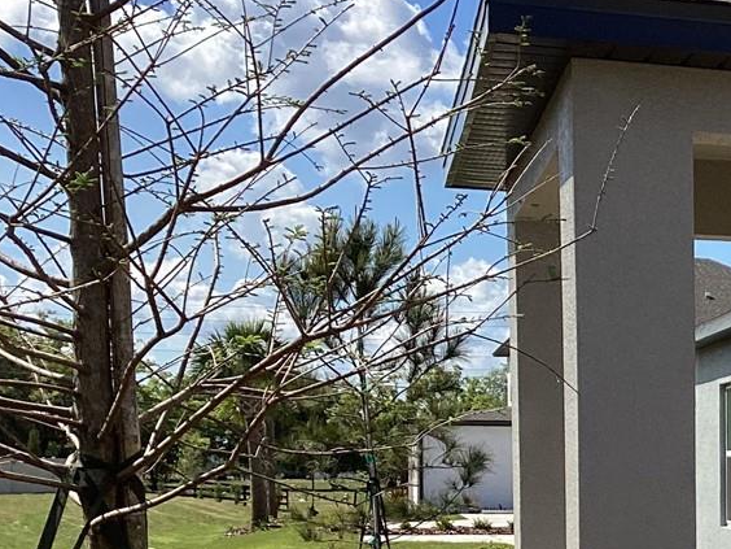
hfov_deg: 20.1
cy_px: 555
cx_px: 992
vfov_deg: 16.4
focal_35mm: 88
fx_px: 1858
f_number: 2.4
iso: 25
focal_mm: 3.3
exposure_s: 1/1359
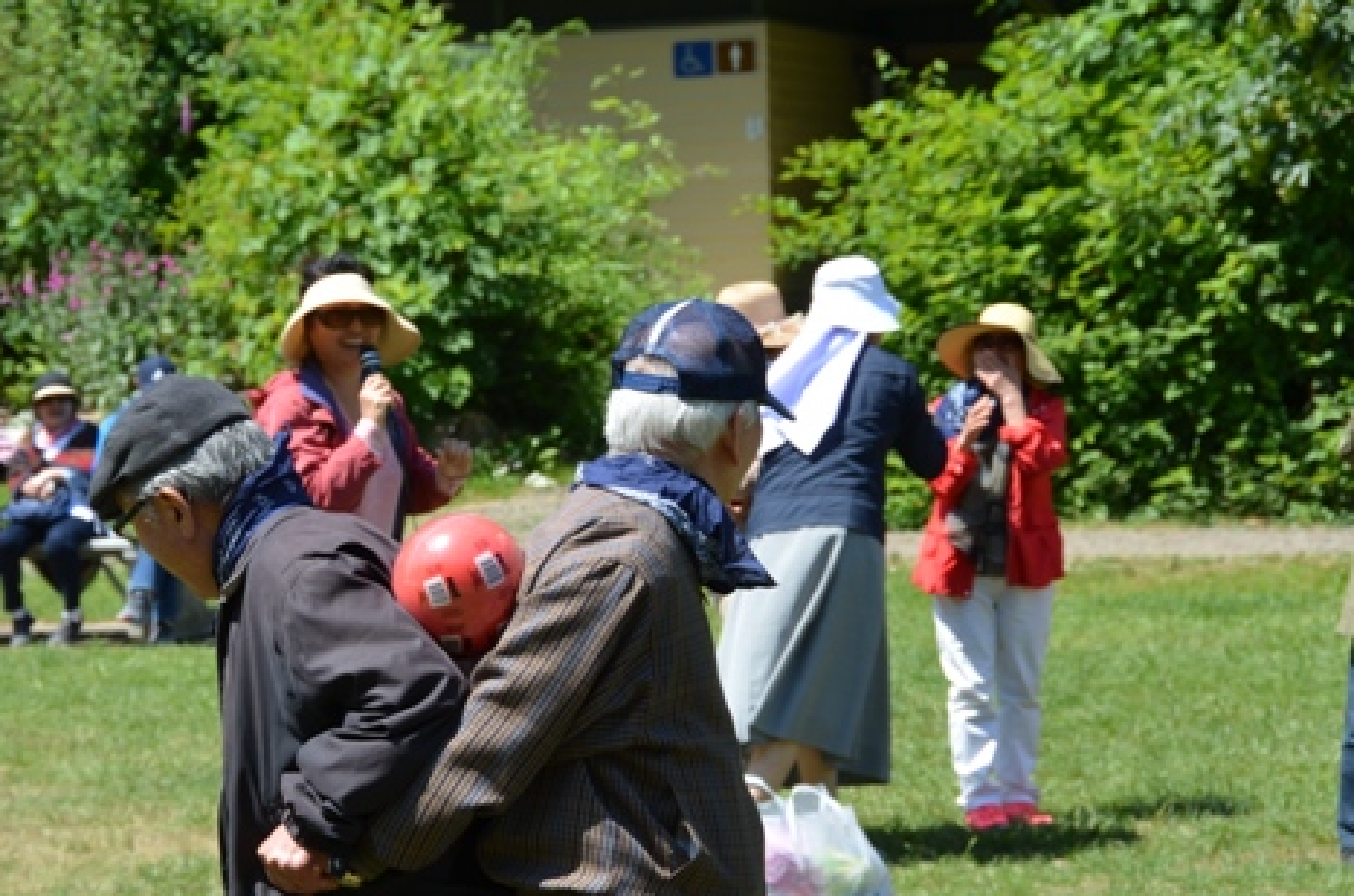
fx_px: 5403
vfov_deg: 9.5
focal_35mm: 144
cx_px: 444
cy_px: 583
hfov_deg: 14.3
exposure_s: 1/250
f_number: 8
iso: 160
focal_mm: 70
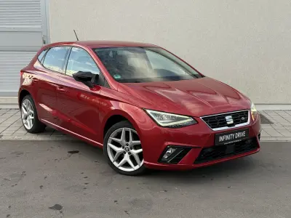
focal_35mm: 48
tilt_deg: -10.2
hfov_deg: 39.7
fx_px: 404
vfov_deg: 30.3
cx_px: 146
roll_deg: -0.3
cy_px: 109
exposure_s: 1/606
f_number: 1.78
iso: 80
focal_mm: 6.76
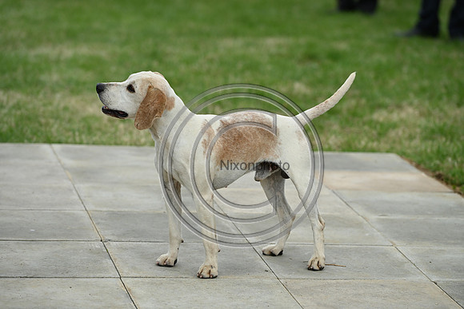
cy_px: 154
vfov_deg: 8.1
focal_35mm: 170
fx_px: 2192
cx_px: 232
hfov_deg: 12.1
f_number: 4.5
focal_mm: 170
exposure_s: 1/1250
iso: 280
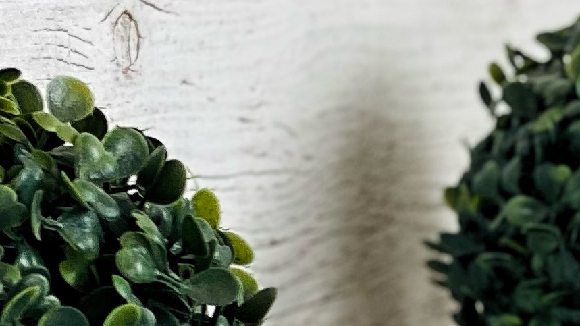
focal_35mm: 266
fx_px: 4091
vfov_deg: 4.5
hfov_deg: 7.9
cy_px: 742
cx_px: 1007
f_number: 2
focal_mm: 6
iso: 25
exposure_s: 1/100
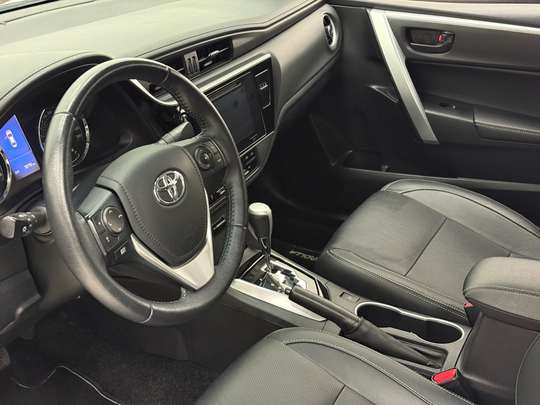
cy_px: 202
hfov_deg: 39.7
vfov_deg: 30.3
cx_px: 270
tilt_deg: -24.9
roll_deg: +0.4
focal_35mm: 48
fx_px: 749
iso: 500
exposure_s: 1/30
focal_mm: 6.76
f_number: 1.78
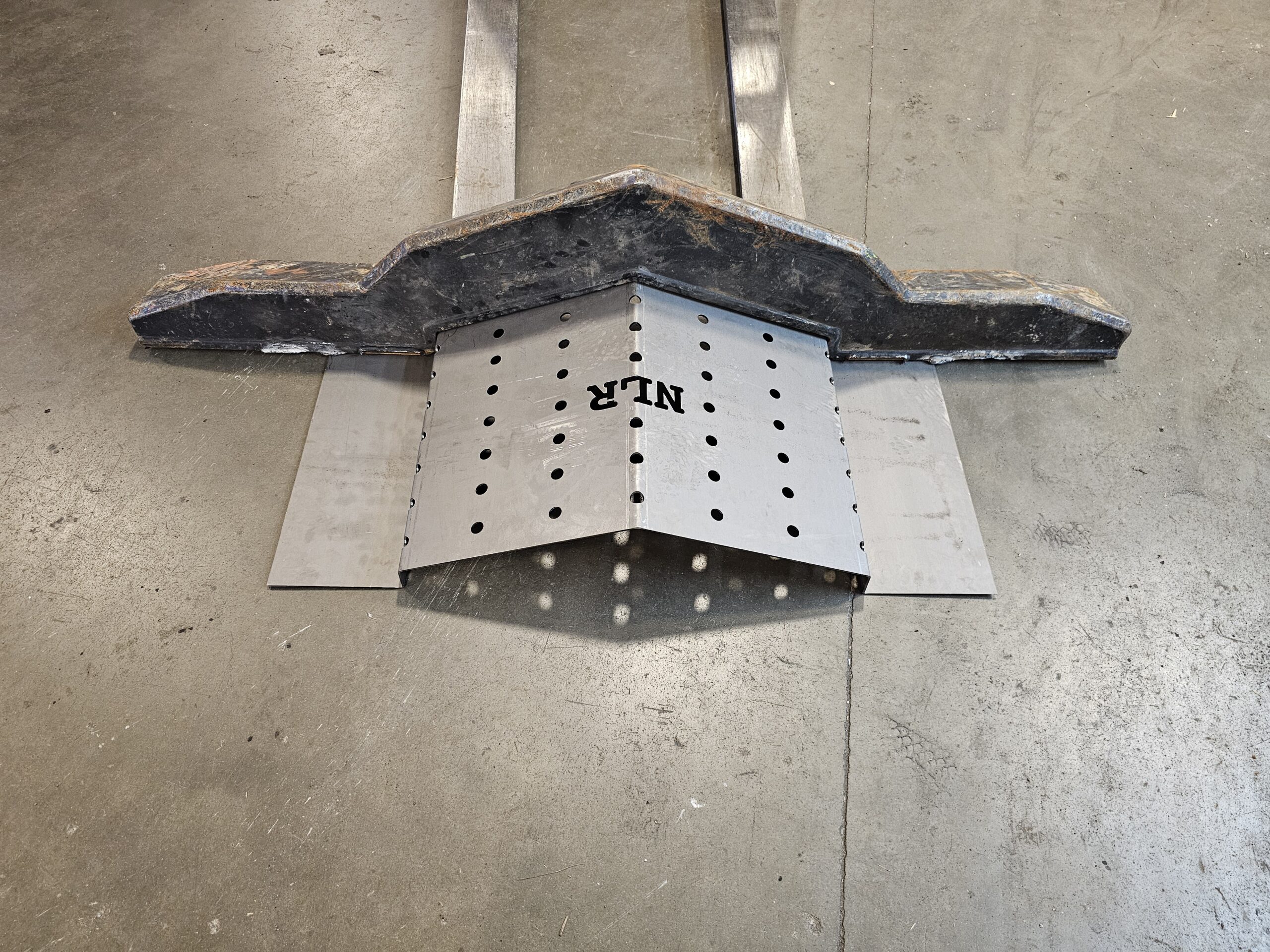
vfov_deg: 58.9
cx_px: 635
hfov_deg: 73.9
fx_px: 844
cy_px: 476
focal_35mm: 23
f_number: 1.7
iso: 640
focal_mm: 6.3
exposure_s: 1/60
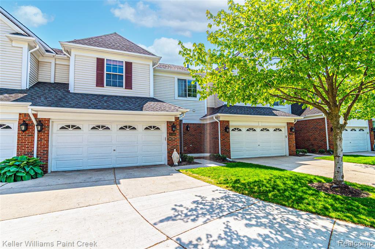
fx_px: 177
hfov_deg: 93.3
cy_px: 124
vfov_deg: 70.4
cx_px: 188
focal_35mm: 17
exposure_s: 1/500
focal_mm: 11.5
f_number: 8
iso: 100
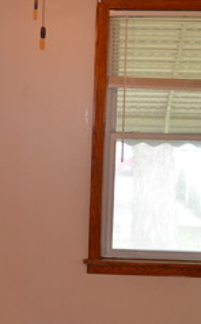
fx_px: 651
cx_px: -20
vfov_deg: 27.9
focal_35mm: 74
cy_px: 173
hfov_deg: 17.0
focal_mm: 18
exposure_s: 1/60
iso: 640
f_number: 3.5
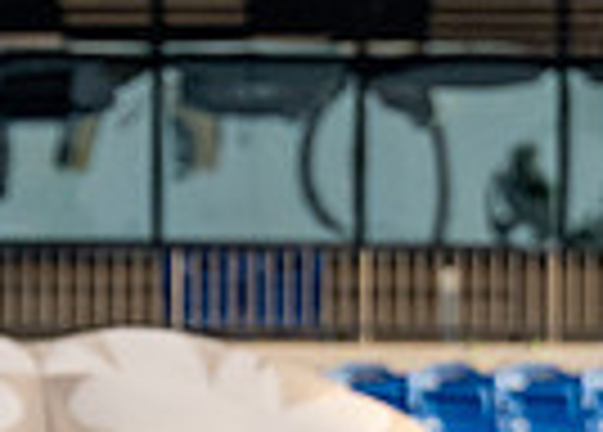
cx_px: 190
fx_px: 21874
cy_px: 897
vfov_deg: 1.1
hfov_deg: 1.6
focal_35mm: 1276
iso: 800
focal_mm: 200
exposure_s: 1/3200
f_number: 3.2
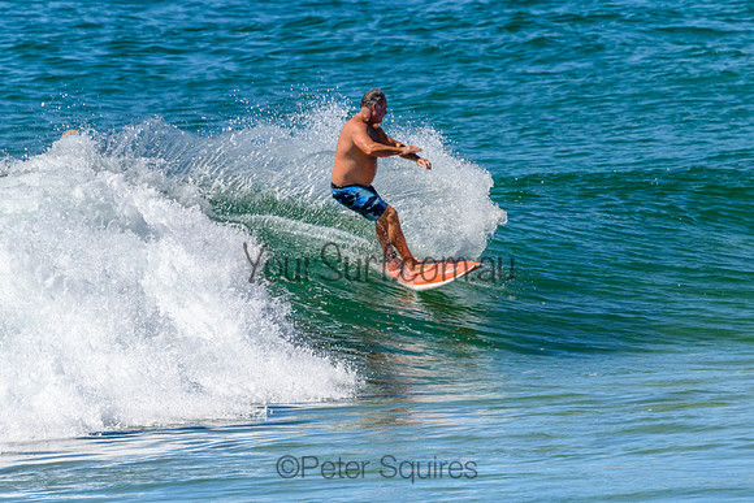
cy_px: 195
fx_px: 23055
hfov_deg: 1.9
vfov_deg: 1.3
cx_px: 317
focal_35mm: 1101
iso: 900
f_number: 11
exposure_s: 1/2000
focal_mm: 800
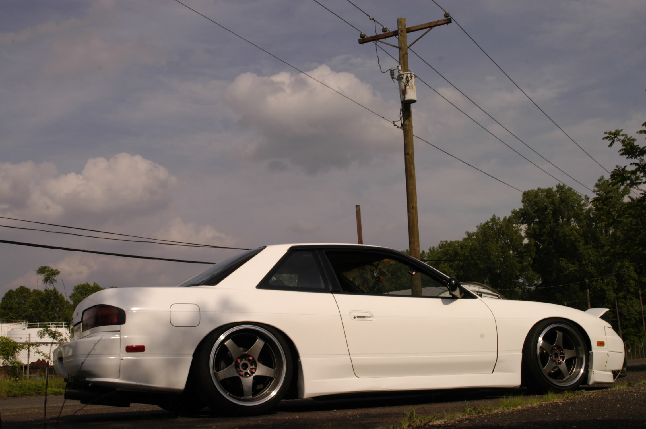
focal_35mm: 42
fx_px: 753
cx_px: 323
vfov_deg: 31.8
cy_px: 214
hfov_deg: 46.4
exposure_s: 1/1000
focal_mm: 28
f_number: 8
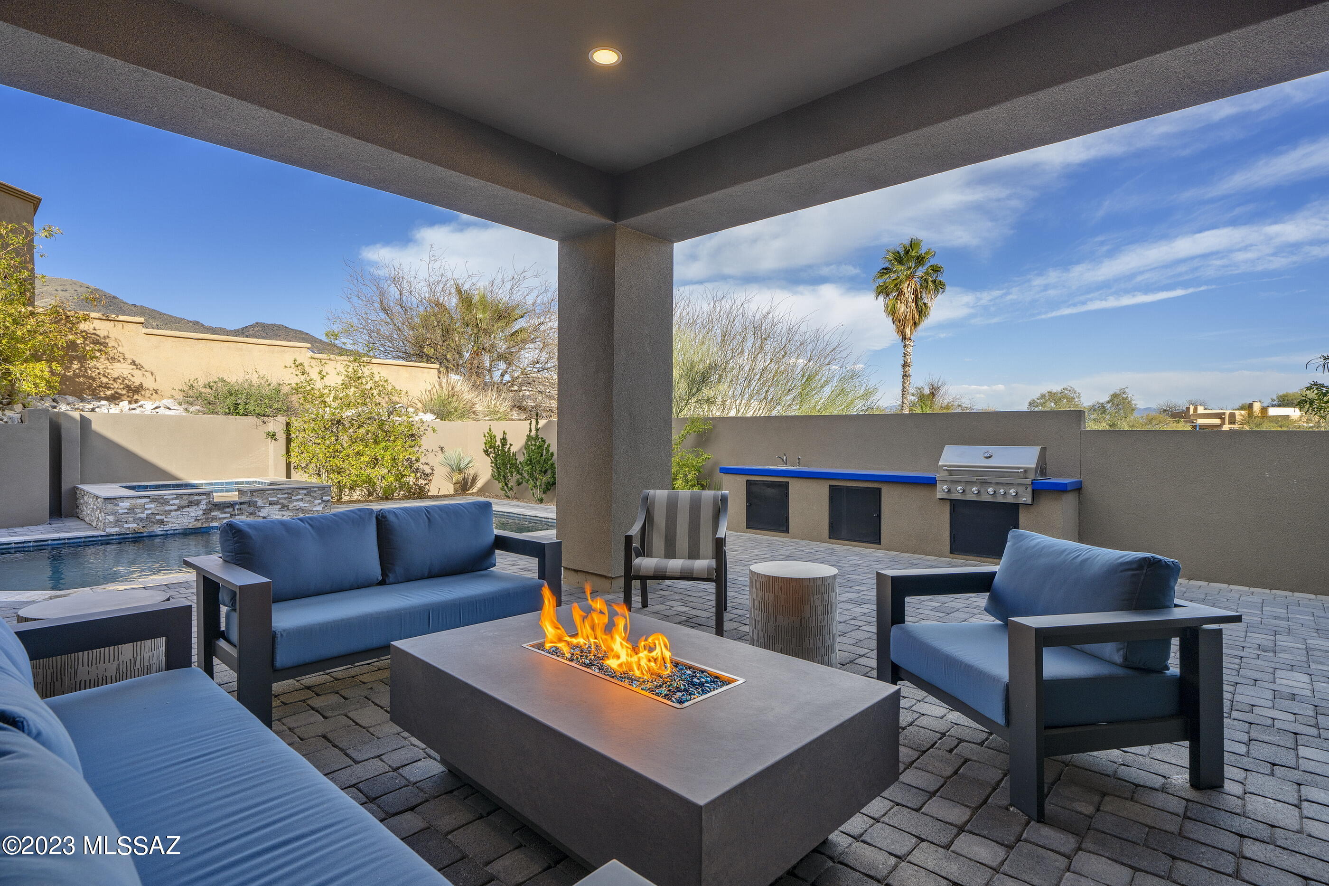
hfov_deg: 93.3
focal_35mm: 17
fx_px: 627
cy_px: 443
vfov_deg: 70.4
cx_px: 664
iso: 100
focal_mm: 17
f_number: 9
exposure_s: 1/50
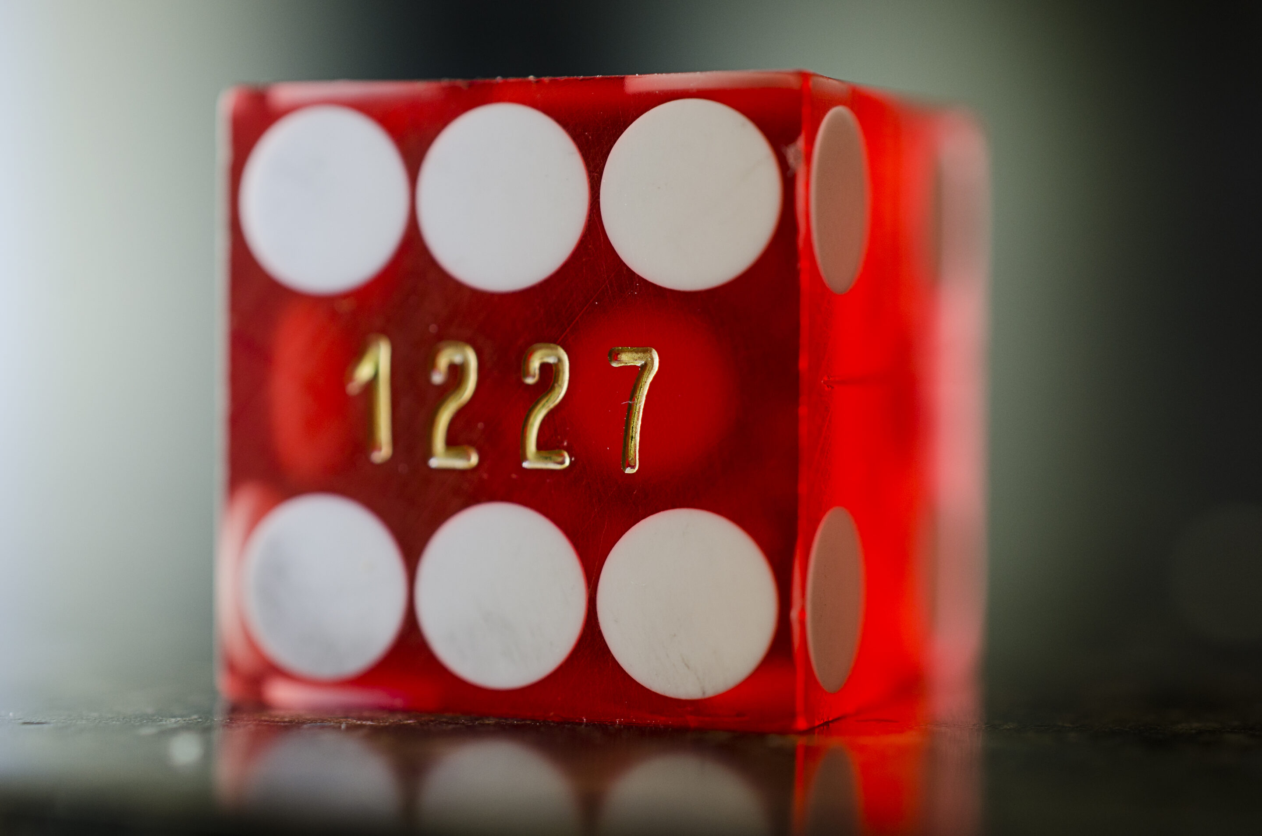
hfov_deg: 33.5
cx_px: 631
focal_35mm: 60
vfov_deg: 22.5
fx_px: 2099
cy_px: 418
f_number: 5.6
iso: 160
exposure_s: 1/160
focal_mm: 40
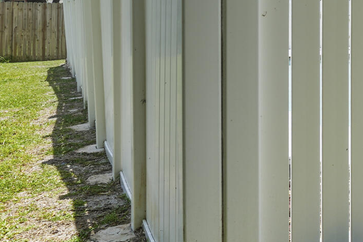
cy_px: 58
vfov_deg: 23.5
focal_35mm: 57
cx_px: 579
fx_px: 575
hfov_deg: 24.6
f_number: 10
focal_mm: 16
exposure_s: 1/50
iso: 100
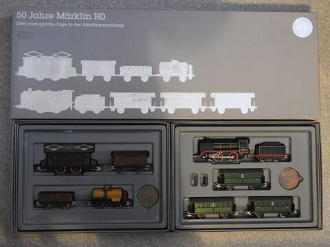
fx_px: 524
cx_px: 165
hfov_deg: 34.9
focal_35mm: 55
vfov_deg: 26.6
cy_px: 124
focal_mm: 9.9
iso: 800
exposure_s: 1/5
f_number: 4
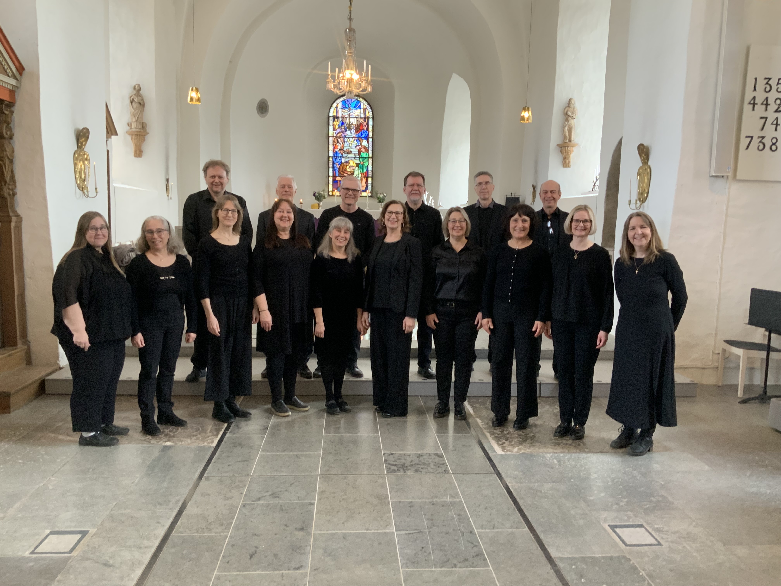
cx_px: 390
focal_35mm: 29
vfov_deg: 48.2
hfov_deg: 61.7
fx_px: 654
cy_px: 293
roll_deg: -1.6
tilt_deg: -8.0
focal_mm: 3
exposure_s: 1/50
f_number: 1.8
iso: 200
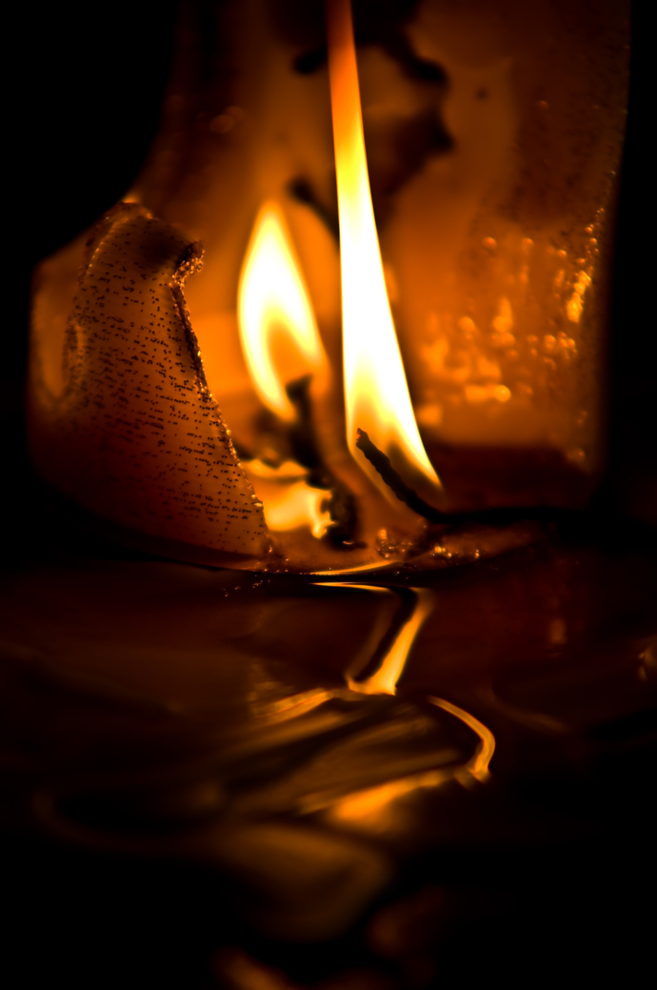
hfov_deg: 4.6
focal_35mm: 300
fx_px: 8234
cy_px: 495
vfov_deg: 6.9
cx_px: 328
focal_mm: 200
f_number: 2.8
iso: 100
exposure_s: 1/180
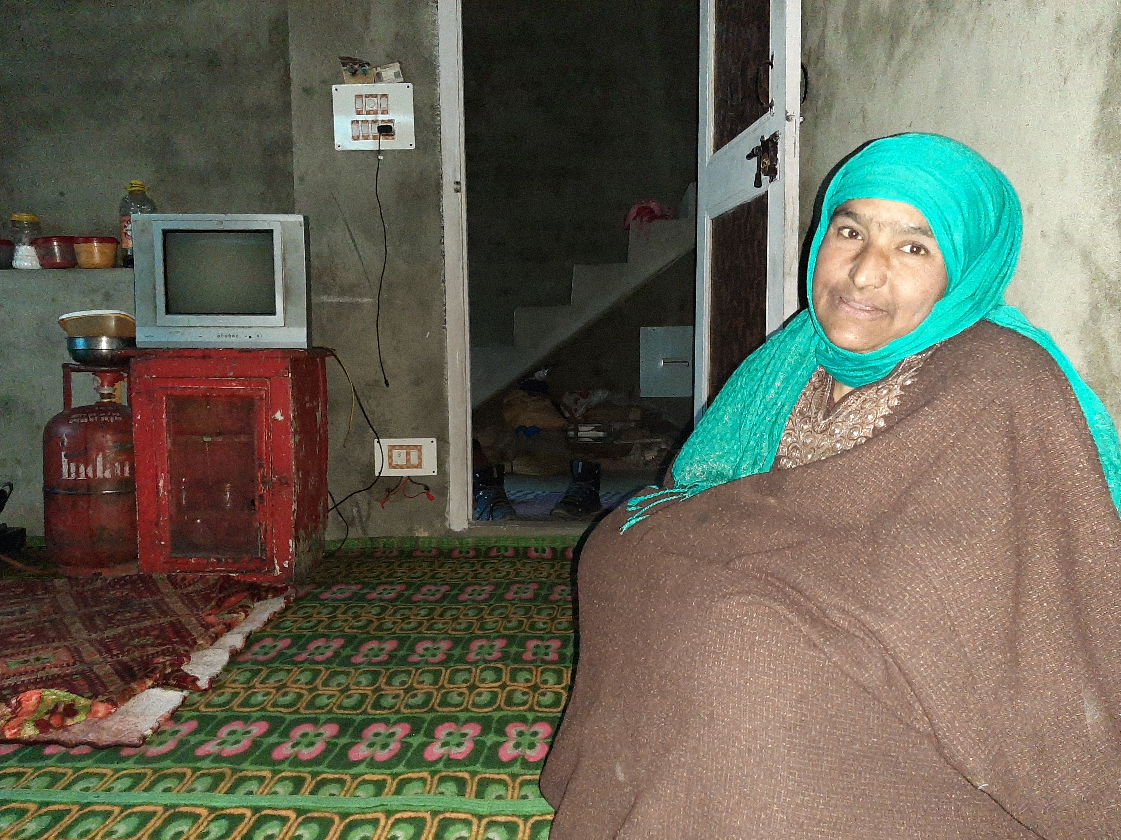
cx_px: 563
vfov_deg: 51.3
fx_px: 874
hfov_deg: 65.3
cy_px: 431
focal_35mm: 27
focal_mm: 3.93
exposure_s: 1/17
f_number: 1.7
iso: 1000
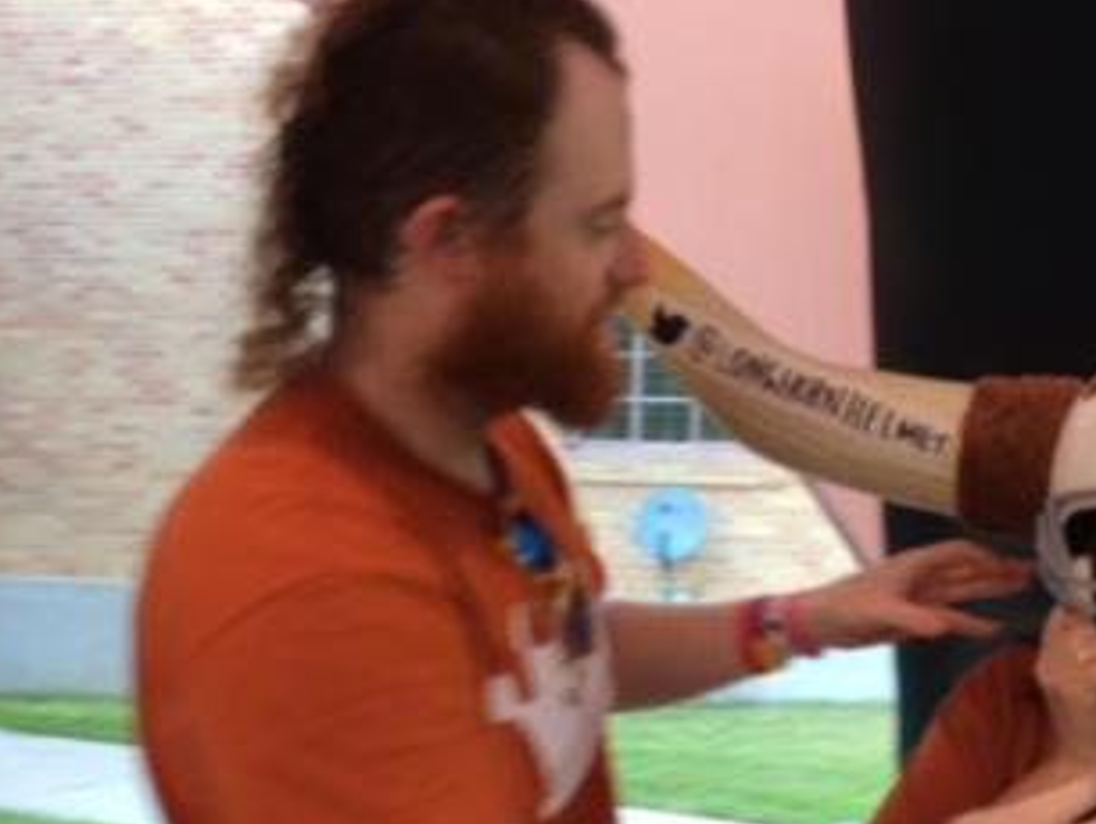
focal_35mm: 49
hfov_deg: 37.7
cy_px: 528
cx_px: 856
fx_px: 1553
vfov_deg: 29.6
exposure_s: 1/60
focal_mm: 4.12
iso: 50
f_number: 2.2
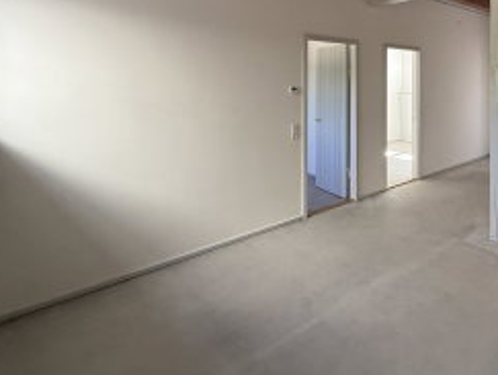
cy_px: 82
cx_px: 396
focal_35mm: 23
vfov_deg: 55.4
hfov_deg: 67.2
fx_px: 331
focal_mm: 2.22
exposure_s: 1/99
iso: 250
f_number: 2.2
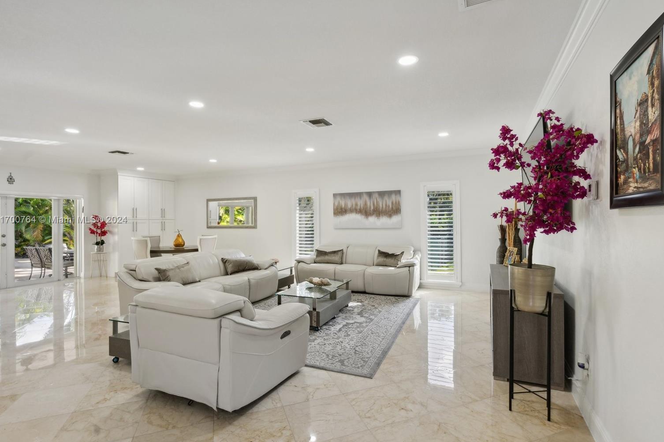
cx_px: 339
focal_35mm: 17
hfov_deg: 93.3
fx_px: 313
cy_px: 220
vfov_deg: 70.4
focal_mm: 16
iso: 125
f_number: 8
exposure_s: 1/15
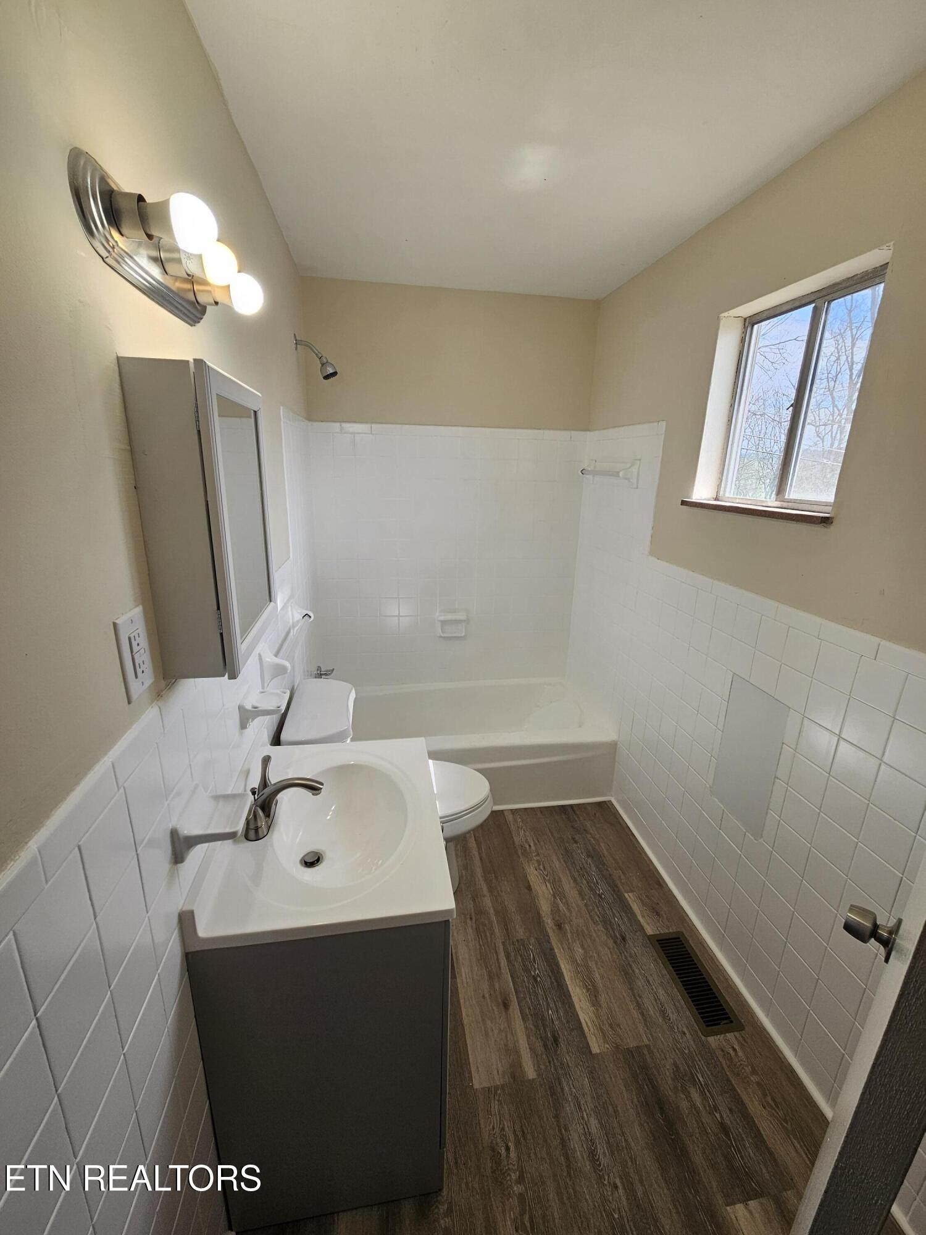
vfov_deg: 106.2
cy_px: 618
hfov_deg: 89.9
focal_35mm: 13
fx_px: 464
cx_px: 463
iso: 50
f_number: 2.2
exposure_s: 1/163
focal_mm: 2.2
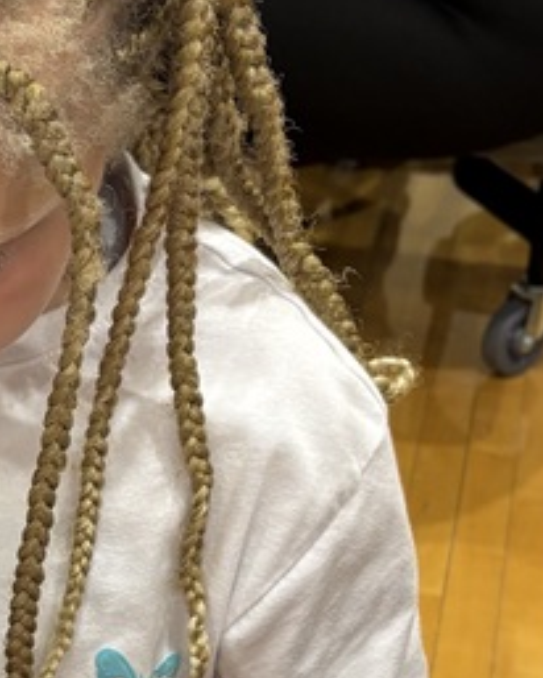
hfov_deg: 14.5
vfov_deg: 18.8
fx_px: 2027
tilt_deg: -29.7
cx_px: -192
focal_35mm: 101
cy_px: 567
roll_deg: -0.3
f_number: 1.6
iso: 80
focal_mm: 5.96
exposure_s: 1/60
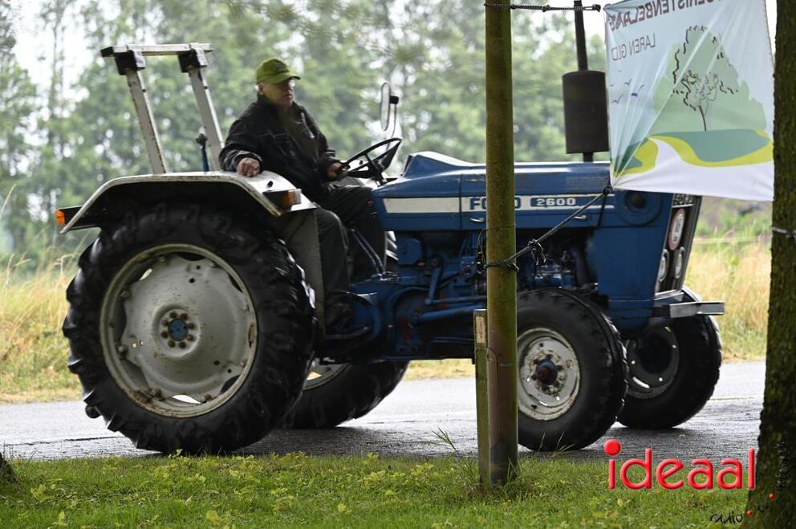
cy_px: 264
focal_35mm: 155
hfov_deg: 13.3
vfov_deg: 8.8
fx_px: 3423
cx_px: 398
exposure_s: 1/160
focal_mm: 155
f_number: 4.8
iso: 320
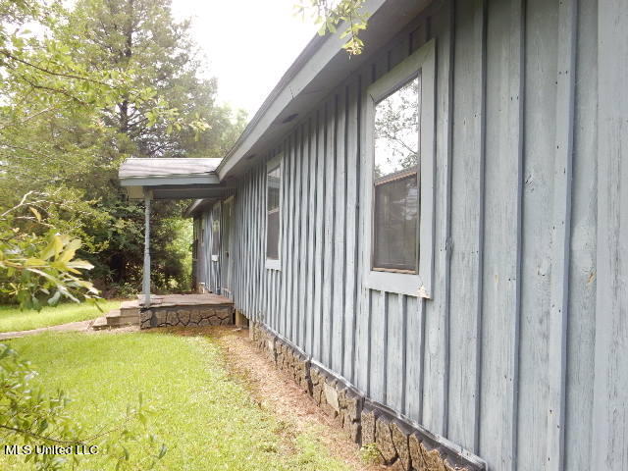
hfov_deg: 60.0
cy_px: 236
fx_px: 544
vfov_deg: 46.8
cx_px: 314
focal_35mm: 30
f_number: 4
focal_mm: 5.4
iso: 125
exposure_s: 1/125
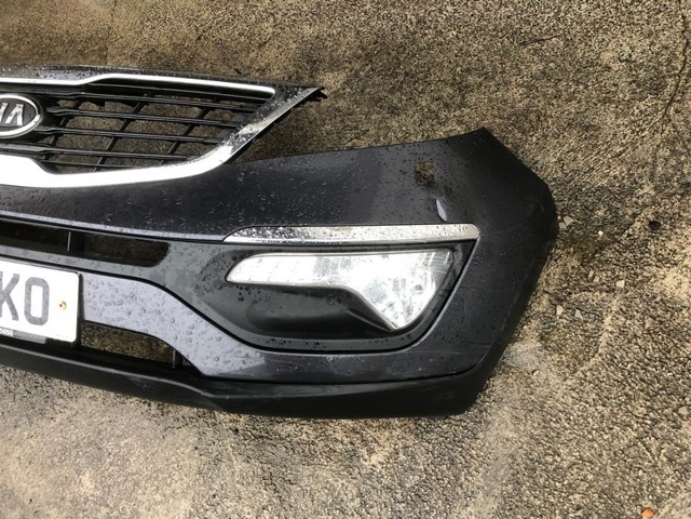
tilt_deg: -61.0
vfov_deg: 49.7
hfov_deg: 63.4
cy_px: 260
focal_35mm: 28
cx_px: 346
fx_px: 559
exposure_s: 1/30
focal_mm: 4
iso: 40
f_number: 1.8
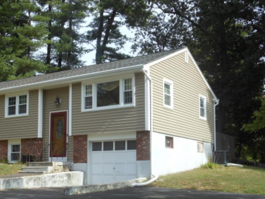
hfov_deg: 33.8
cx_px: 73
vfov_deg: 26.0
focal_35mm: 56
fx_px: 429
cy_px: 128
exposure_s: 1/500
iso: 80
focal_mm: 6.8
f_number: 3.6
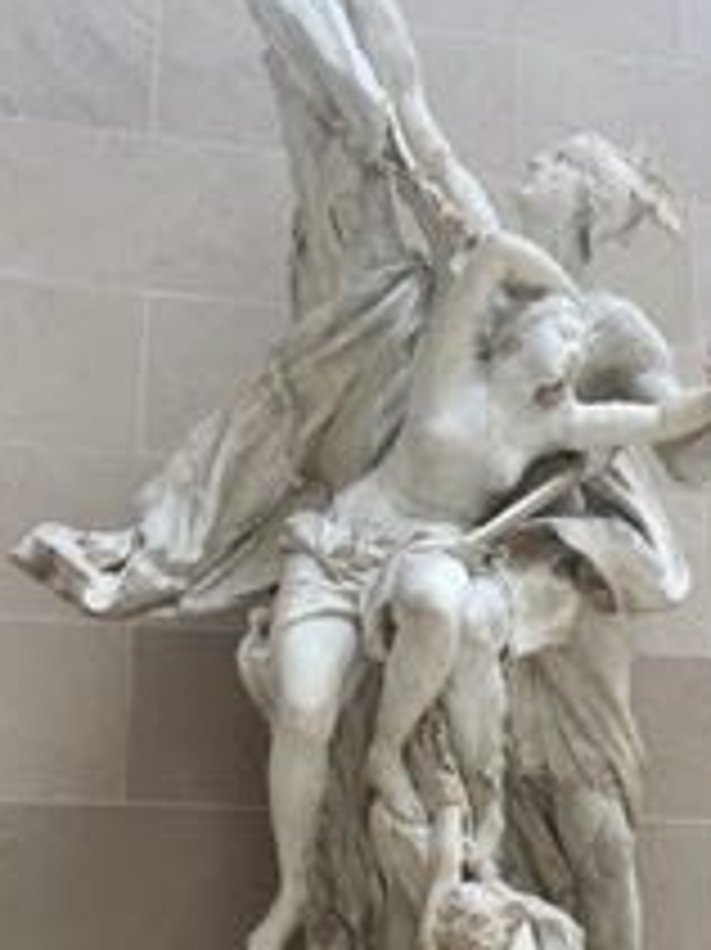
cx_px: 441
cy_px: 662
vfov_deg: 34.5
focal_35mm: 55
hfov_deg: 26.5
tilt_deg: +14.8
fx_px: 1508
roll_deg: +0.2
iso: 40
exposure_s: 1/100
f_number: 2.2
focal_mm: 4.15
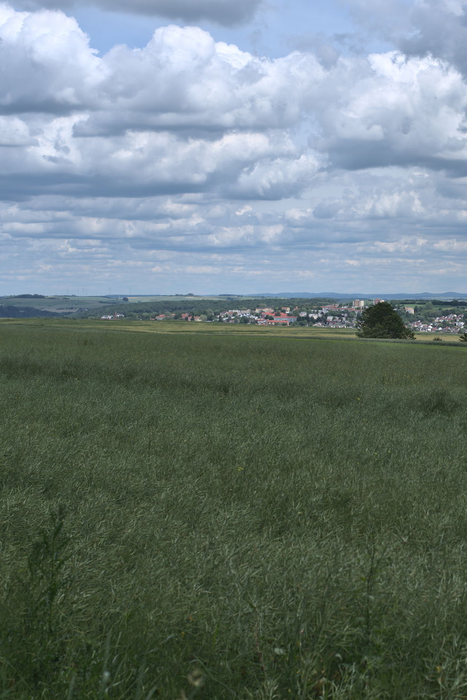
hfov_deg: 17.9
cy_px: 350
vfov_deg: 27.0
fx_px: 1458
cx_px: 431
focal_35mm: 75
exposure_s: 1/800
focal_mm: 50
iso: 100
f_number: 5.6
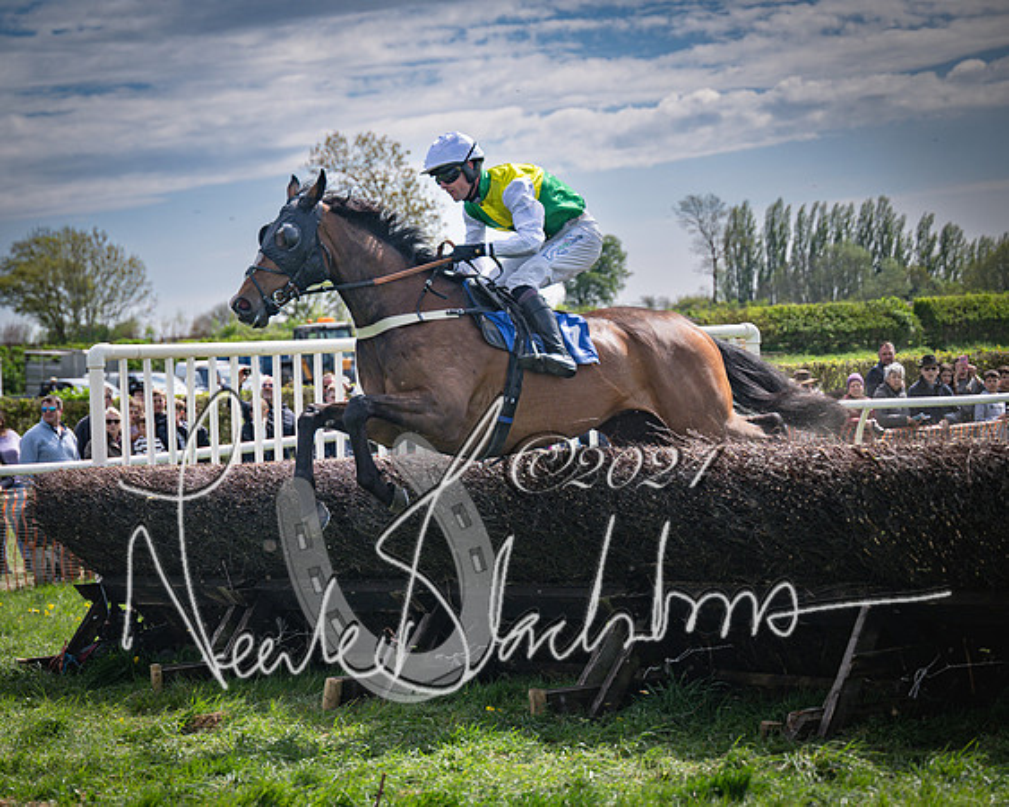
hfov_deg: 15.1
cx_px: 338
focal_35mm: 127
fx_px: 3795
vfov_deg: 12.1
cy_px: 442
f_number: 4
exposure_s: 1/2500
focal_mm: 98
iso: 200
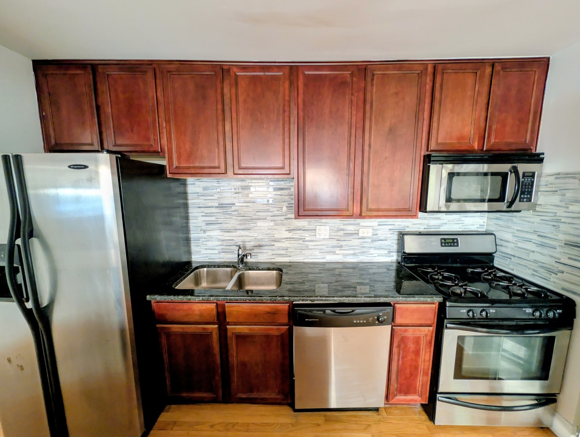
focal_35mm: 12
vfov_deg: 94.7
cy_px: 218
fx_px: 201
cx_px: 290
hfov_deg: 110.5
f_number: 1.7
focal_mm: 2.02
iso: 361
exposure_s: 1/30.9
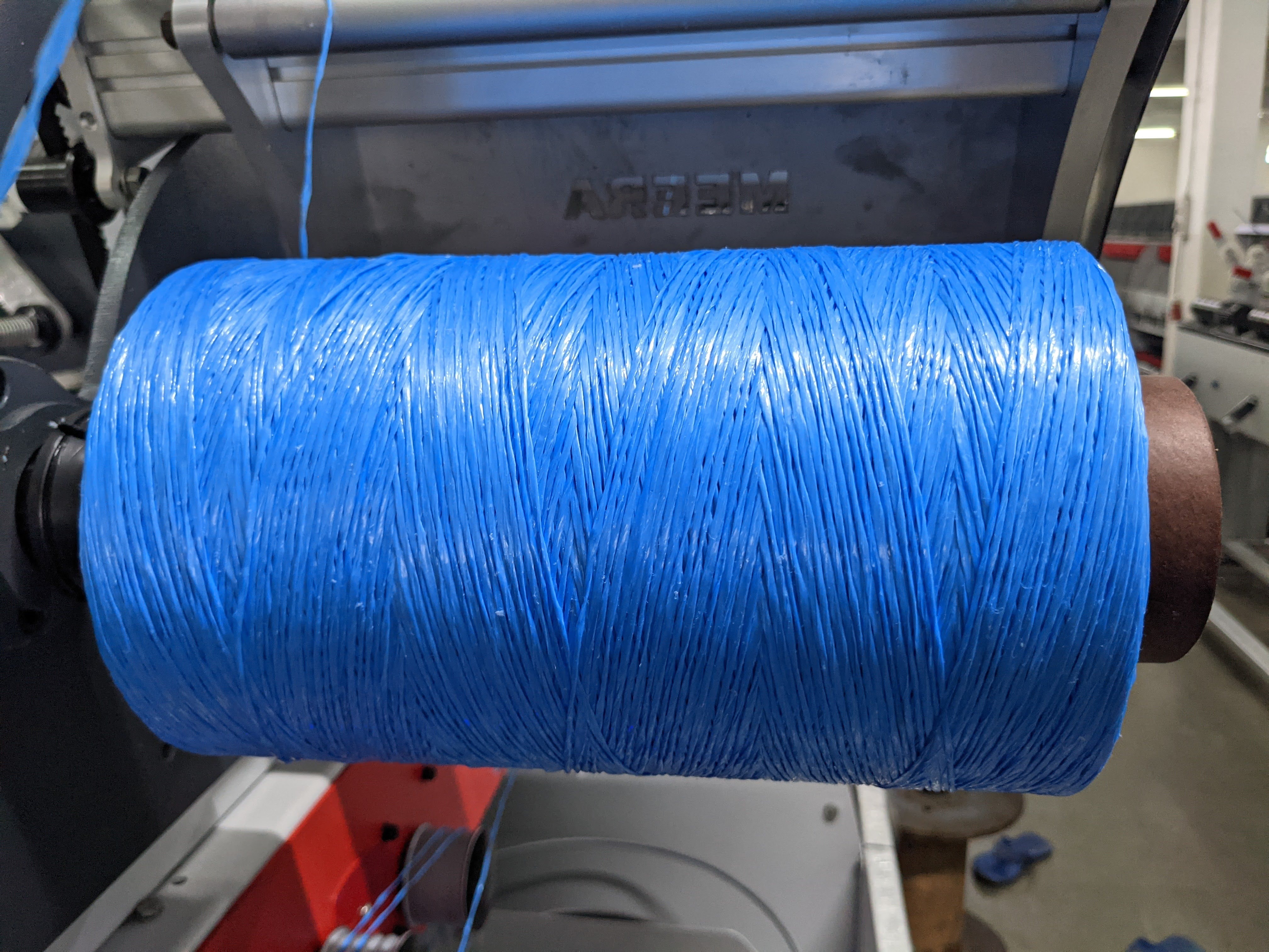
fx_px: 990
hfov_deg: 65.3
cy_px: 476
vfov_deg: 51.4
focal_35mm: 27
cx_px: 634
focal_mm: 4.38
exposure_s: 1/60
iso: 211
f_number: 1.73
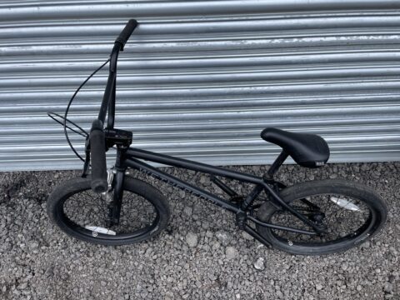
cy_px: 150
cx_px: 200
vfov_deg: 53.1
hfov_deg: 67.3
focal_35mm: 26
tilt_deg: -51.2
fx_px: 300
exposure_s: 1/868
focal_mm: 4.2
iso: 32
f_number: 1.6
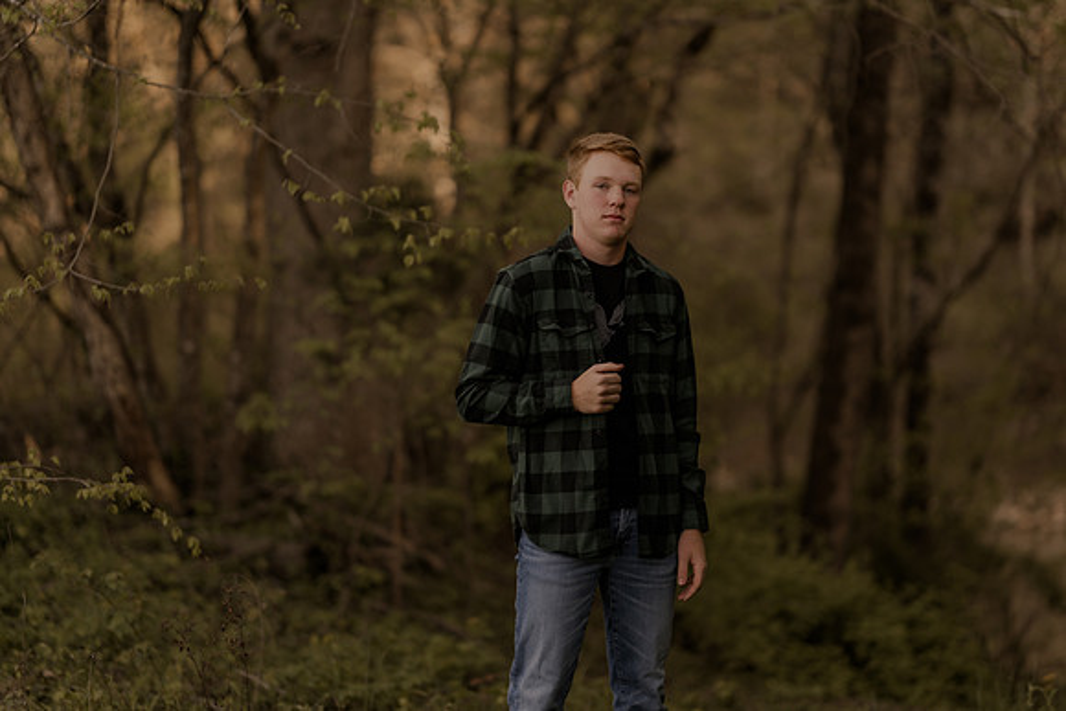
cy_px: 356
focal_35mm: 85
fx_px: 2517
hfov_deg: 23.9
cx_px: 533
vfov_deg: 16.1
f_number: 1.4
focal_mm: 85
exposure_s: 1/800
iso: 250
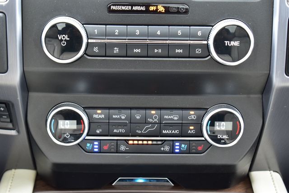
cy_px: 96
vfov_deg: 16.5
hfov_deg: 24.6
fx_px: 662
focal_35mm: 82
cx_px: 144
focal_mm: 55
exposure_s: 1/15
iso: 500
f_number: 6.3
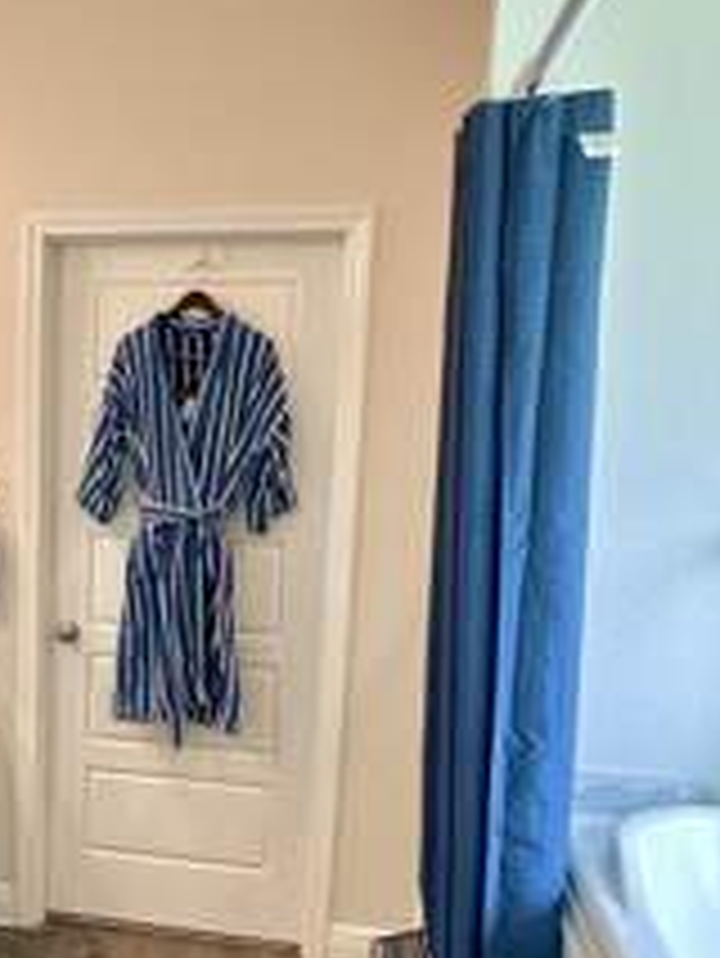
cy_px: 621
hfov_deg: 32.8
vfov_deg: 44.3
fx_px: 1164
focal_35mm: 42
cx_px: 81
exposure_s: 1/120
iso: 125
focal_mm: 2.22
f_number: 2.2
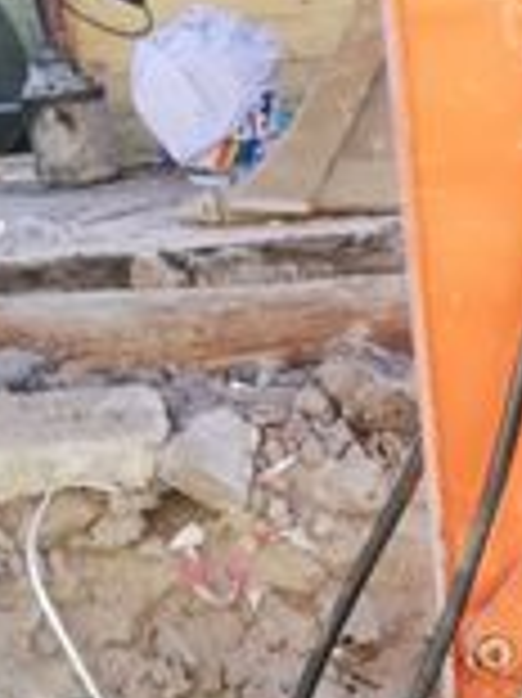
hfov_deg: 16.7
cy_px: 878
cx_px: 641
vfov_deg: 21.3
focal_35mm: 84
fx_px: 1691
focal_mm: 3.81
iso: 50
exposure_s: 1/146
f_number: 2.2
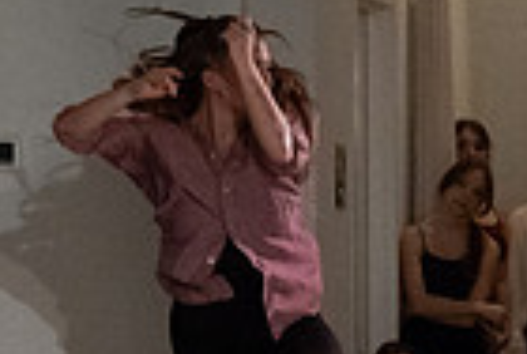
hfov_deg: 6.9
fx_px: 4386
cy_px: 246
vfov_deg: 4.6
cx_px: 282
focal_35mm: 299
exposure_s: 1/400
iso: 6400
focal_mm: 54
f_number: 4.5
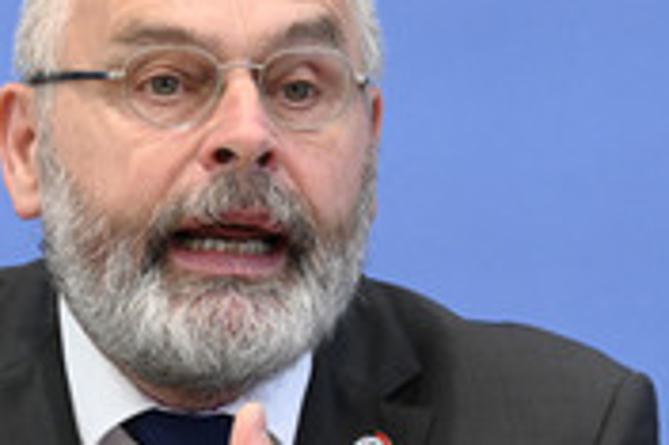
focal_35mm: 220
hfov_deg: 9.4
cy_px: 384
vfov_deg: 6.2
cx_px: 203
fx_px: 4084
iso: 5000
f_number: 5.6
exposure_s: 1/640
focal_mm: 86
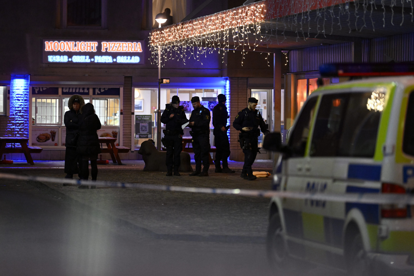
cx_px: 207
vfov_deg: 7.6
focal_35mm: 180
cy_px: 138
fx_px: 2070
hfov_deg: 11.4
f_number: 2.8
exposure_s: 1/200
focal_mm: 180
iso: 6400
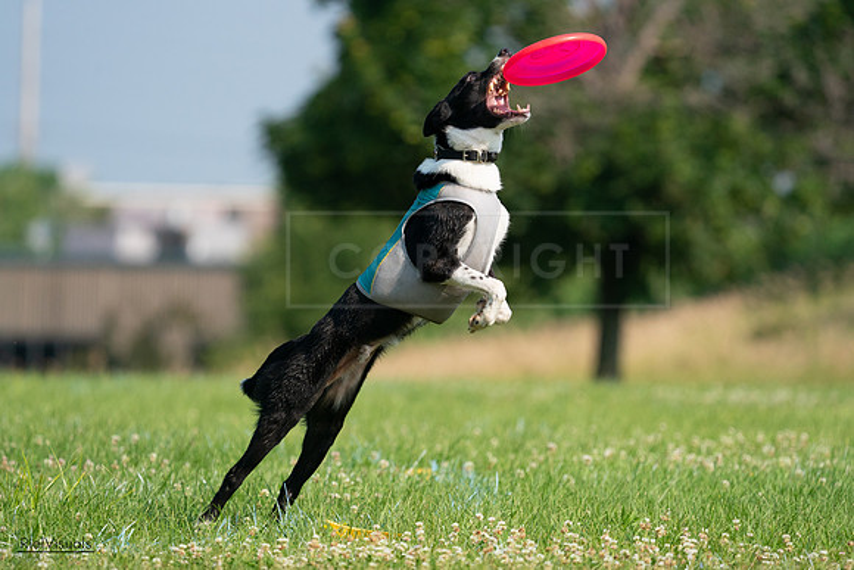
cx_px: 427
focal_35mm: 397
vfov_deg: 3.5
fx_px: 9419
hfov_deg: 5.2
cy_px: 285
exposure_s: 1/4000
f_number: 6.3
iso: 1250
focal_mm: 397
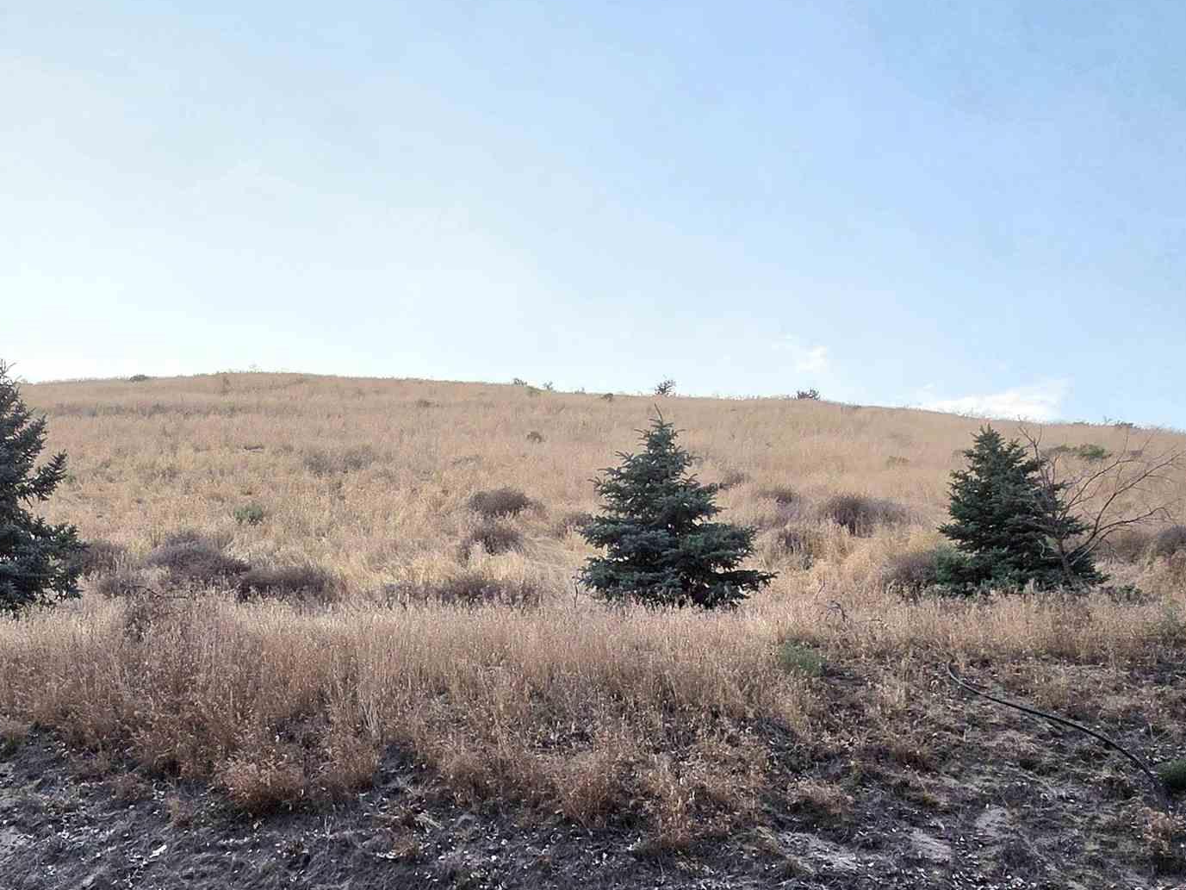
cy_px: 690
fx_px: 994
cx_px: 400
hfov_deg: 60.3
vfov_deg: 46.1
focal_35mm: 29
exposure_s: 1/2000
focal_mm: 2.2
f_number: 2.2
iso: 100
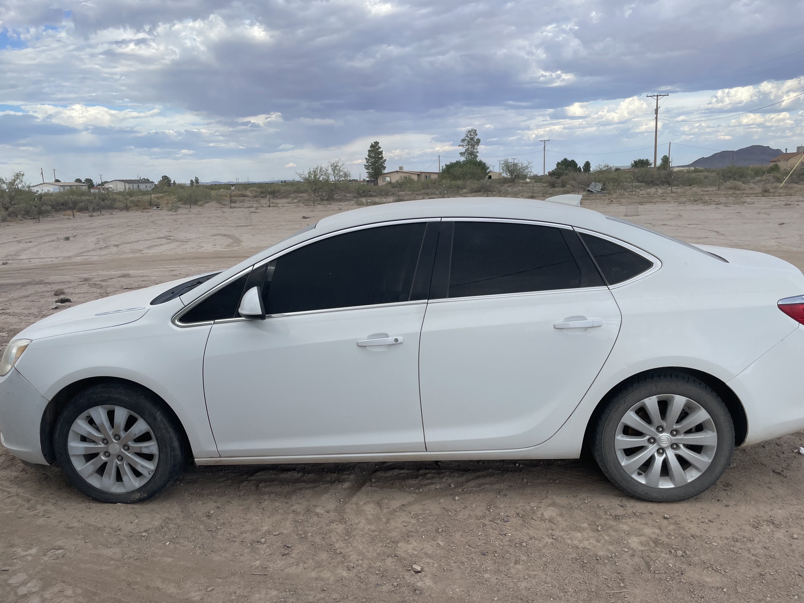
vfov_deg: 53.1
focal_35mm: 26
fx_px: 604
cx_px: 402
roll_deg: +1.9
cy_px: 302
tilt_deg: -8.8
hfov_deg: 67.3
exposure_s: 1/1887
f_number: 1.6
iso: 32
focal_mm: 4.2
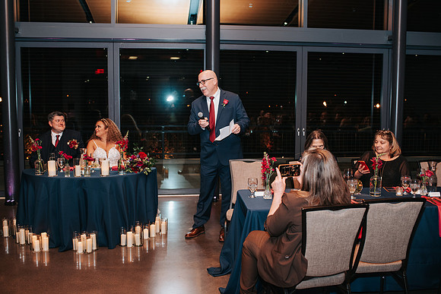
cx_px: 220
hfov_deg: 53.0
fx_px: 442
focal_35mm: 36
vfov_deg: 36.8
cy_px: 147
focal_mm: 35
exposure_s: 1/200
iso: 1000
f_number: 2.8
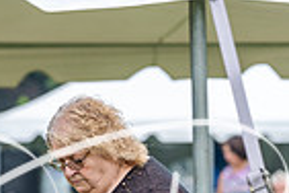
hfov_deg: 3.5
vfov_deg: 2.3
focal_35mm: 590
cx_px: 172
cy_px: 395
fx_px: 4736
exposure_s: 1/400
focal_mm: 143
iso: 400
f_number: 4.5
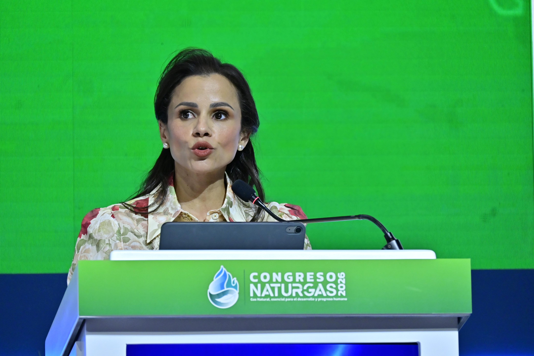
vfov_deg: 5.2
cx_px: 267
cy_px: 178
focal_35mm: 262
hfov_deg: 7.8
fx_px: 3893
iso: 1000
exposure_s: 1/250
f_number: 6.3
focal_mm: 175
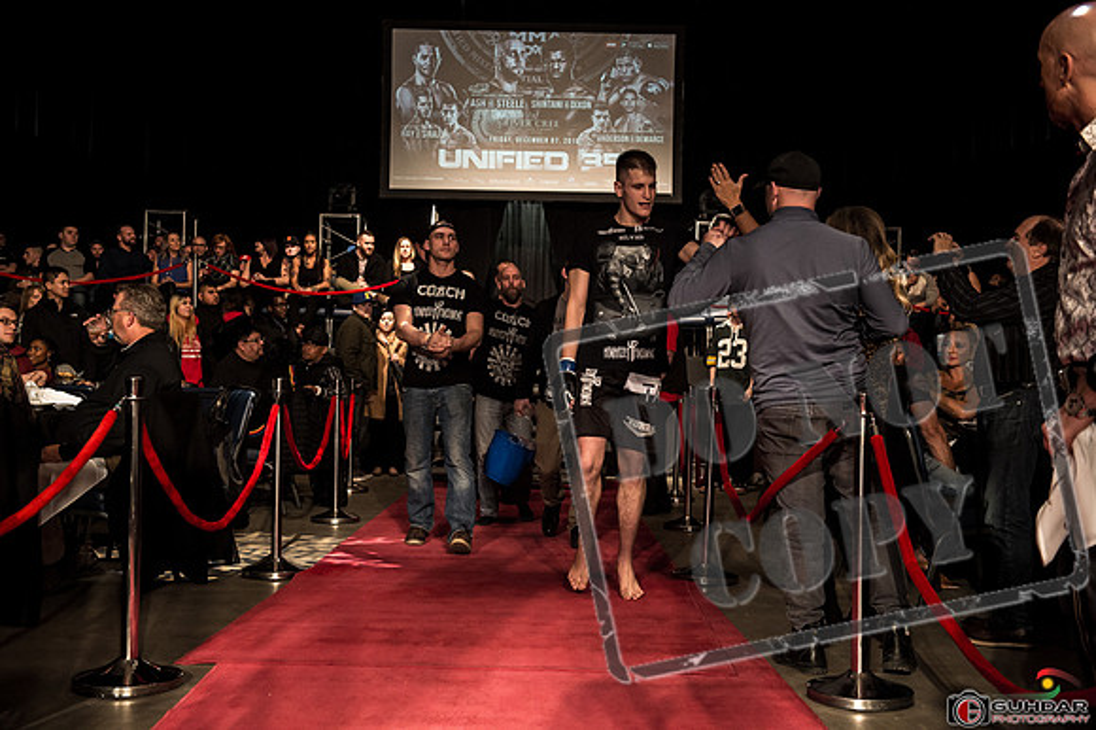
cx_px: 548
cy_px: 365
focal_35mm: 44
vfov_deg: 30.5
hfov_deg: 44.5
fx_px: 1339
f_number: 4.5
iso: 1600
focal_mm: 44
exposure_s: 1/160
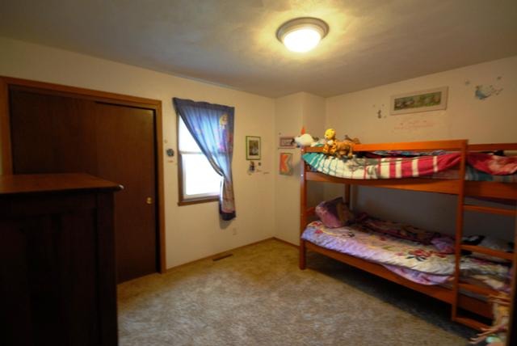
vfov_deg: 72.2
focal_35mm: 16
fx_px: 237
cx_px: 258
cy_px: 173
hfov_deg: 94.9
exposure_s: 1/2
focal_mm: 11
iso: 400
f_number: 10
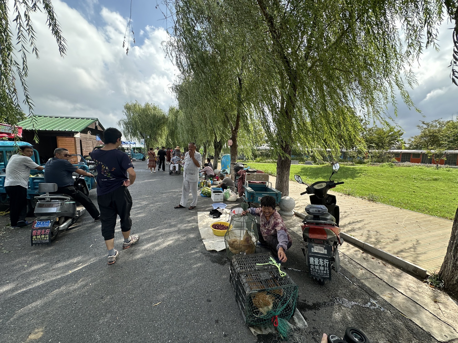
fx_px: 185
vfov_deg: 85.7
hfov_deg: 102.1
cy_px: 172
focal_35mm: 14
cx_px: 229
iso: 40
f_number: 2.2
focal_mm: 2.22
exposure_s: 1/651
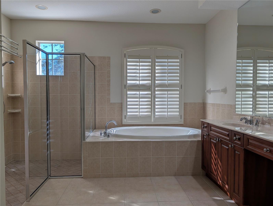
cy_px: 103
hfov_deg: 71.5
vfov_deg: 56.9
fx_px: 190
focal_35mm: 24
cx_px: 136
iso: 22
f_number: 1.68
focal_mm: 6.9
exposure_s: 1/195
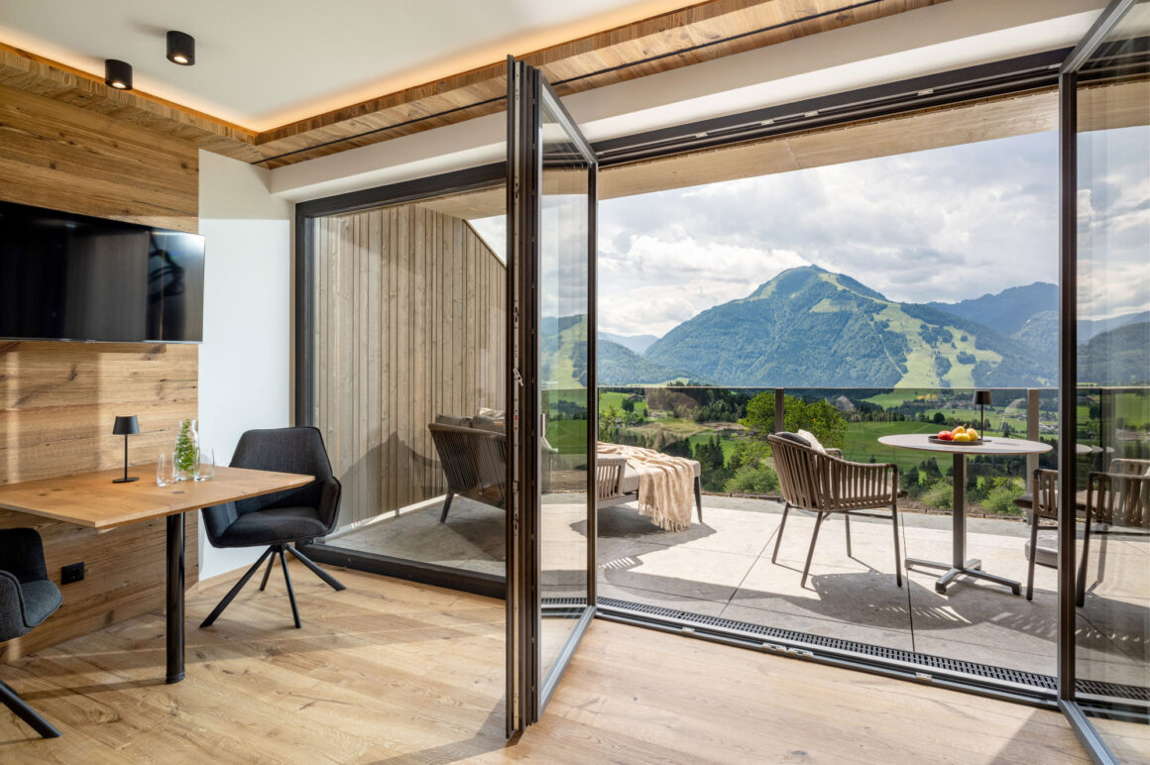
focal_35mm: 18
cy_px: 382
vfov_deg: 67.3
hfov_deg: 90.0
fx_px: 575
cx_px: 575
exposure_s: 1/60
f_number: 9.5
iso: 320
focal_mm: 18
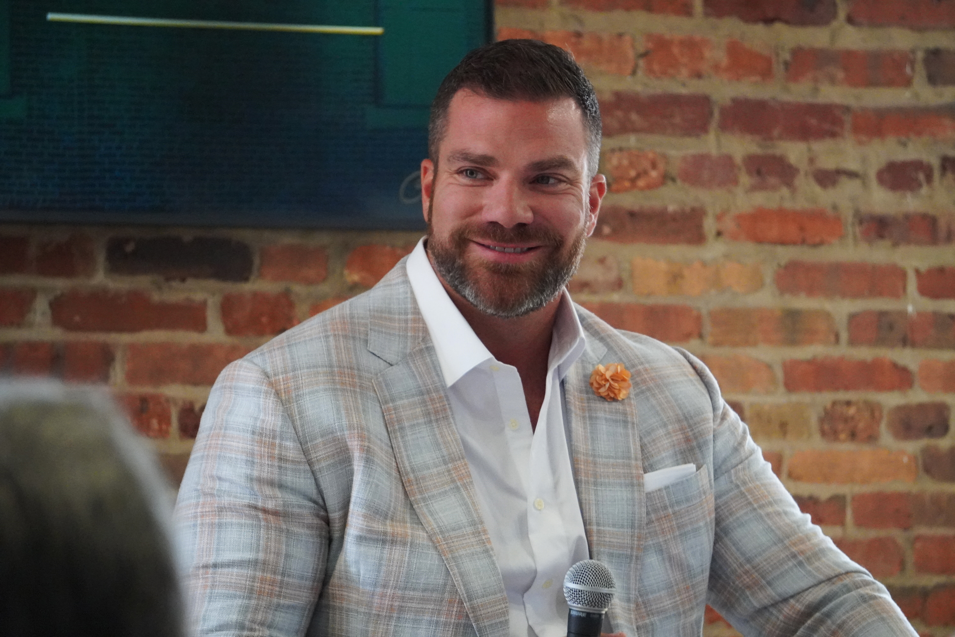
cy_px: 318
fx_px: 5849
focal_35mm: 220
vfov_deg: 6.2
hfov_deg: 9.3
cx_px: 478
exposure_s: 1/160
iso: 6400
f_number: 5.6
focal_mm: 147
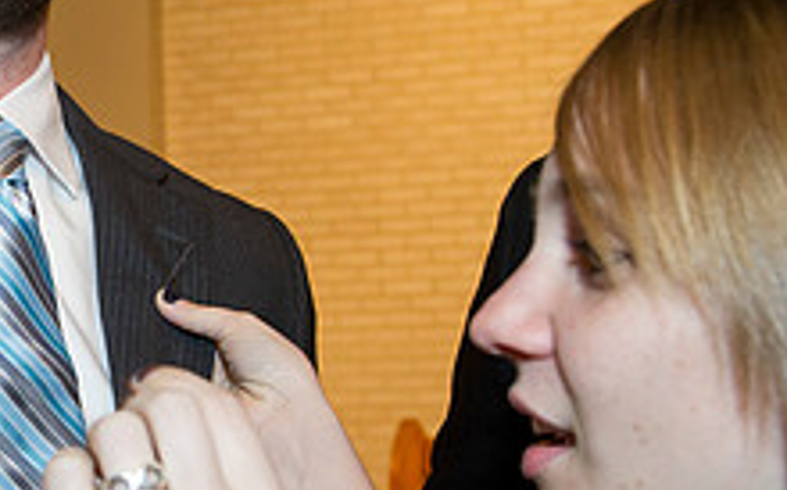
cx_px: -47
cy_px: 215
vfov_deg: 15.1
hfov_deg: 22.9
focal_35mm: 86
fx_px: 1843
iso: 1600
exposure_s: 1/100
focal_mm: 32
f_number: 5.6
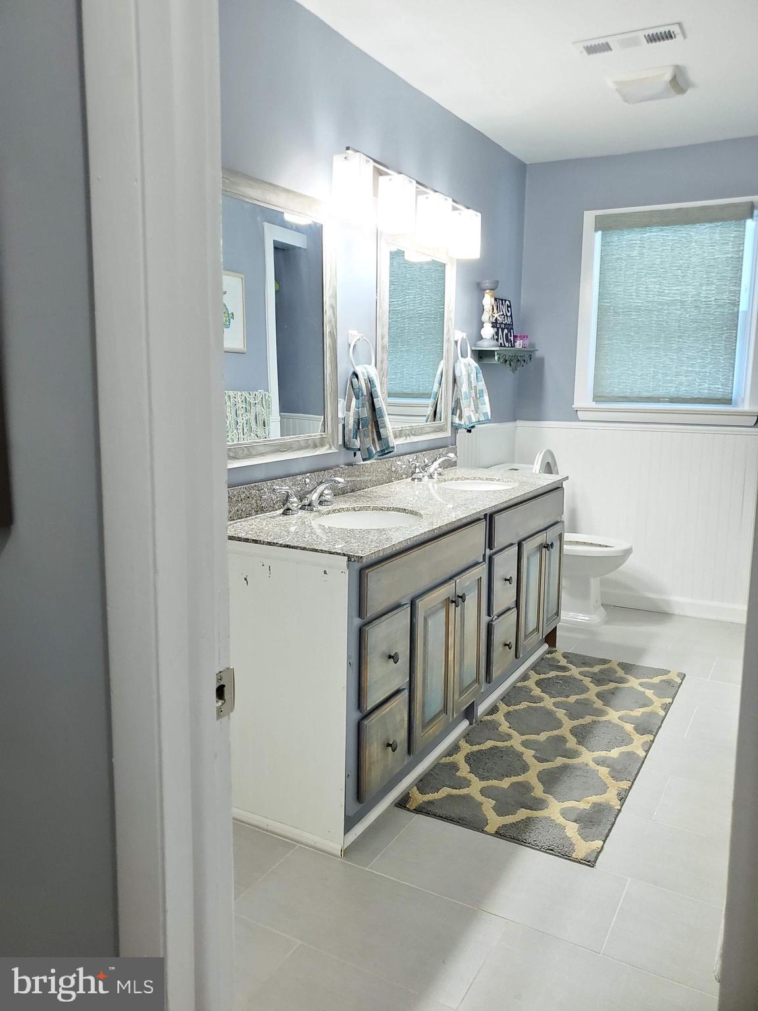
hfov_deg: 53.1
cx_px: 379
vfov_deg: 67.3
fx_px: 759
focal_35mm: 26
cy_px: 506
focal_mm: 4.3
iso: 400
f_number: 1.5
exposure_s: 1/120
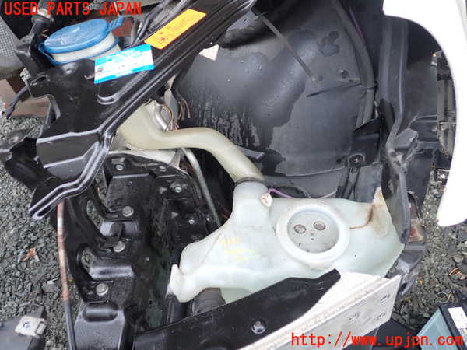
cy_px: 175
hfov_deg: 60.0
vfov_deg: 46.8
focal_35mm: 30
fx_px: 405
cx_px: 234
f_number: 2.3
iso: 160
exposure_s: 1/60
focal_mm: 5.4
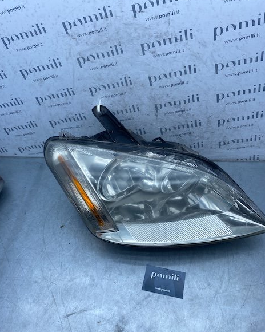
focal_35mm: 28
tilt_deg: -48.8
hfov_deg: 51.5
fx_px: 275
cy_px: 175
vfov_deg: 62.2
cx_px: 131
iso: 32
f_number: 1.8
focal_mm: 4.25
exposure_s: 1/1206
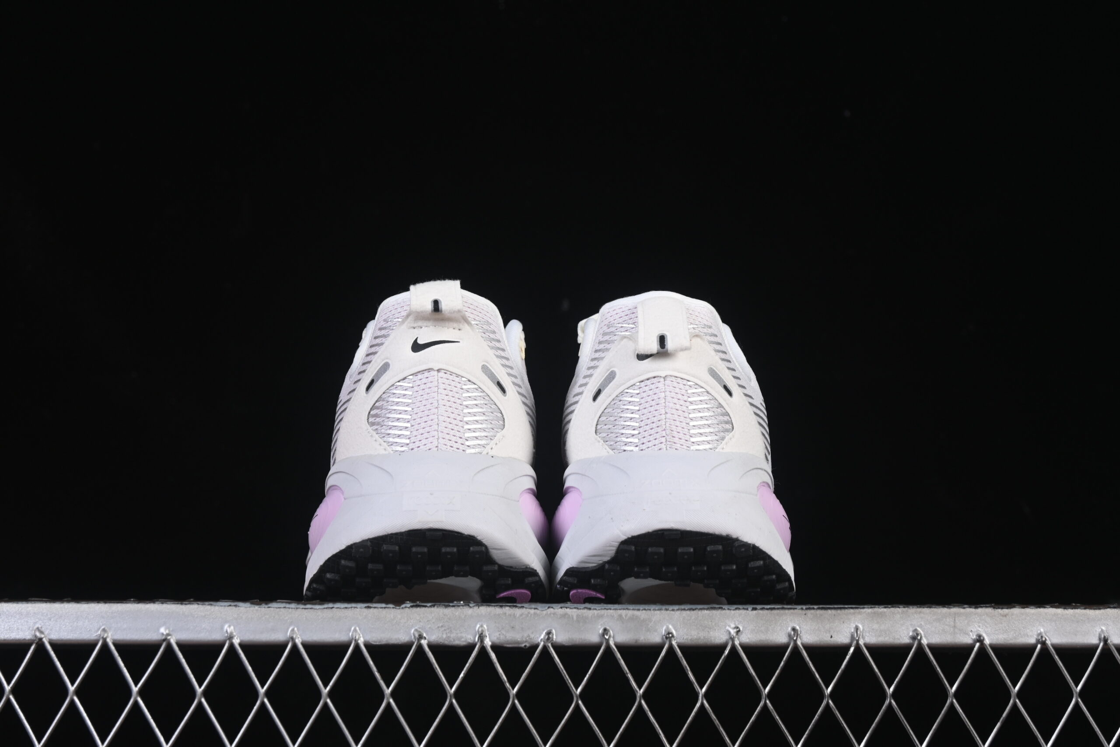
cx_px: 560
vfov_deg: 18.2
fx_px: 2333
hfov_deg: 27.0
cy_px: 374
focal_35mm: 75
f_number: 8
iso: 160
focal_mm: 50
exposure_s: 1/80
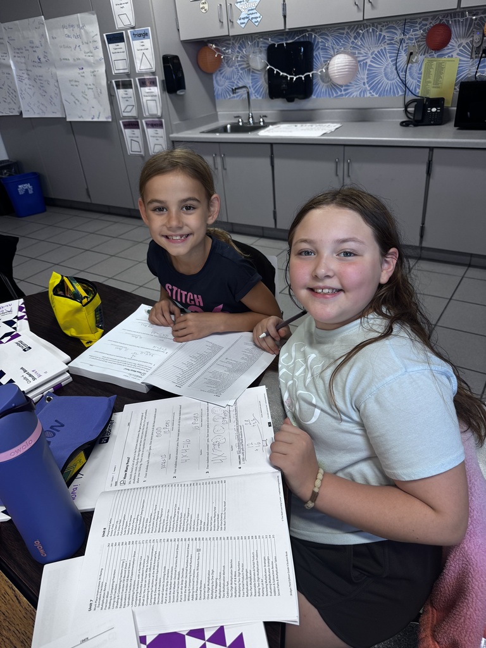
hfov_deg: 56.8
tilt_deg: -30.8
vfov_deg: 71.6
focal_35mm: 24
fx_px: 449
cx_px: 243
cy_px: 324
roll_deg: +6.9
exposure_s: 1/120
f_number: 1.78
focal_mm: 6.76
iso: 125
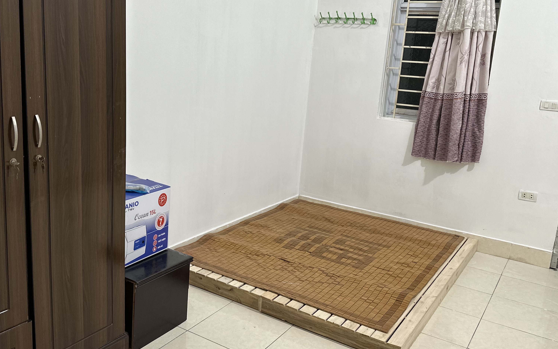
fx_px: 517
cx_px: 238
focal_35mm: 34
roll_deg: -3.0
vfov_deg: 37.2
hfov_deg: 56.5
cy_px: 155
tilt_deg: -11.7
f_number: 1.78
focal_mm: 6.86
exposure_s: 1/50
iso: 125
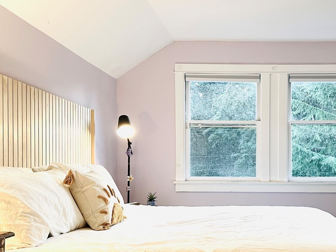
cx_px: 245
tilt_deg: -0.8
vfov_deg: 34.8
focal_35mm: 41
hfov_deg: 44.5
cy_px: 171
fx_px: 398
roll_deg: -0.1
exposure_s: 1/60
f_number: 1.5
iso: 100
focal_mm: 5.7
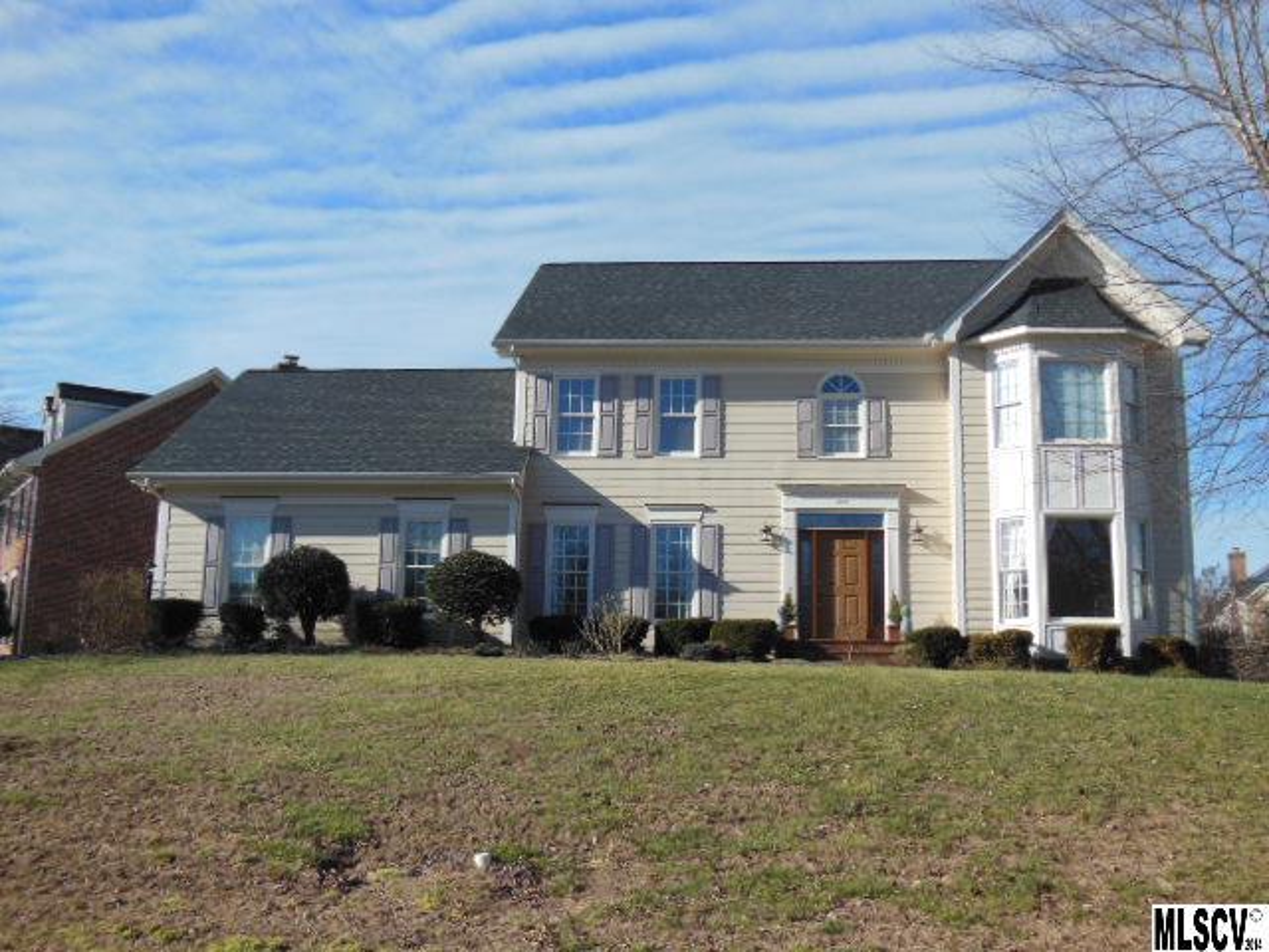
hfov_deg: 47.9
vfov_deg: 36.8
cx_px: 634
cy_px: 476
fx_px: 1430
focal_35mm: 39
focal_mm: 6.9
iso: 125
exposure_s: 1/800
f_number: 4.1
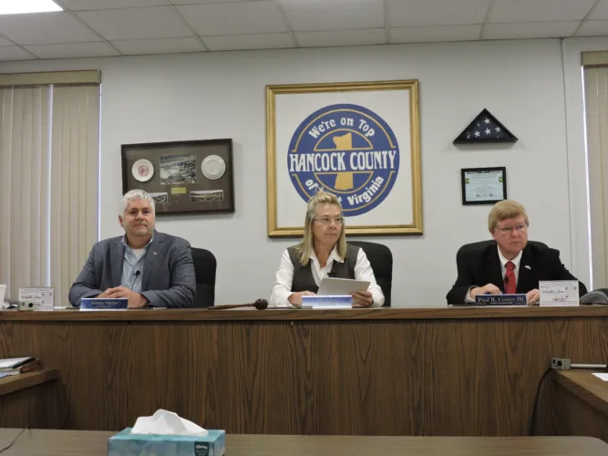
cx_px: 304
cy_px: 228
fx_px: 825
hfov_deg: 40.4
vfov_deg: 30.9
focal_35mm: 47
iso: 250
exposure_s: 1/50
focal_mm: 8.4
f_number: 3.5
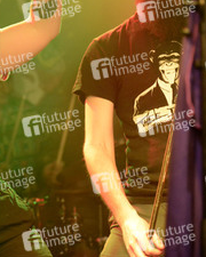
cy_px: 95
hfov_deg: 9.1
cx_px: 21
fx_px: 1288
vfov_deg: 11.4
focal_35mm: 169
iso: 6400
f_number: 2.8
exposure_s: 1/320
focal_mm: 90
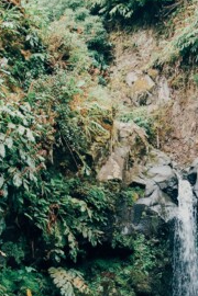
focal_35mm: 152
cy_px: 284
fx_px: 1254
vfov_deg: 13.4
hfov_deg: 9.0
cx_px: 164
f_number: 8
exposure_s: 1/60
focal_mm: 38
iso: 400
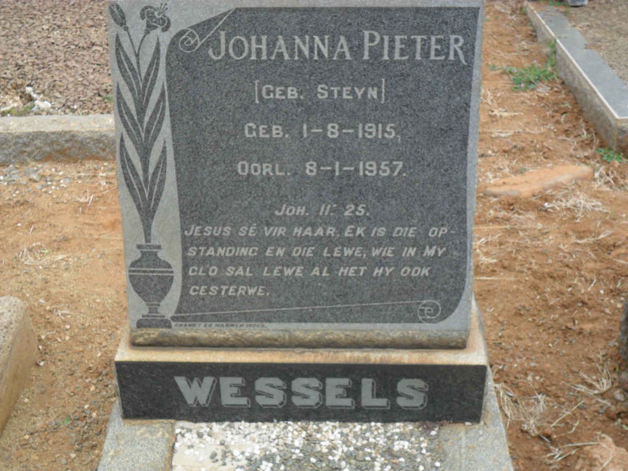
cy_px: 236
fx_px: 943
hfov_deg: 36.8
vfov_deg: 28.0
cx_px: 314
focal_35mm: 52
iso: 100
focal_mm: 9.3
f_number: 5
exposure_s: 1/125
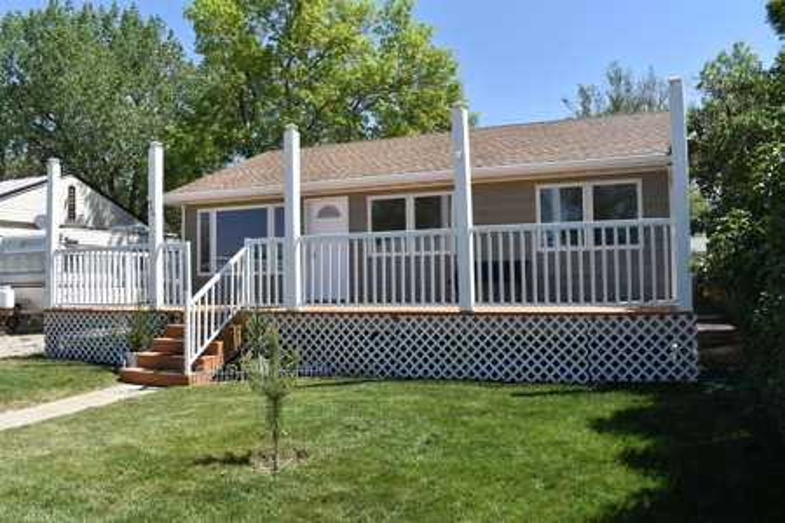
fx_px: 654
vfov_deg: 43.6
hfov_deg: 61.9
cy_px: 262
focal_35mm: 30
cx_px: 392
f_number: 10
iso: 200
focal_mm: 20
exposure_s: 1/400
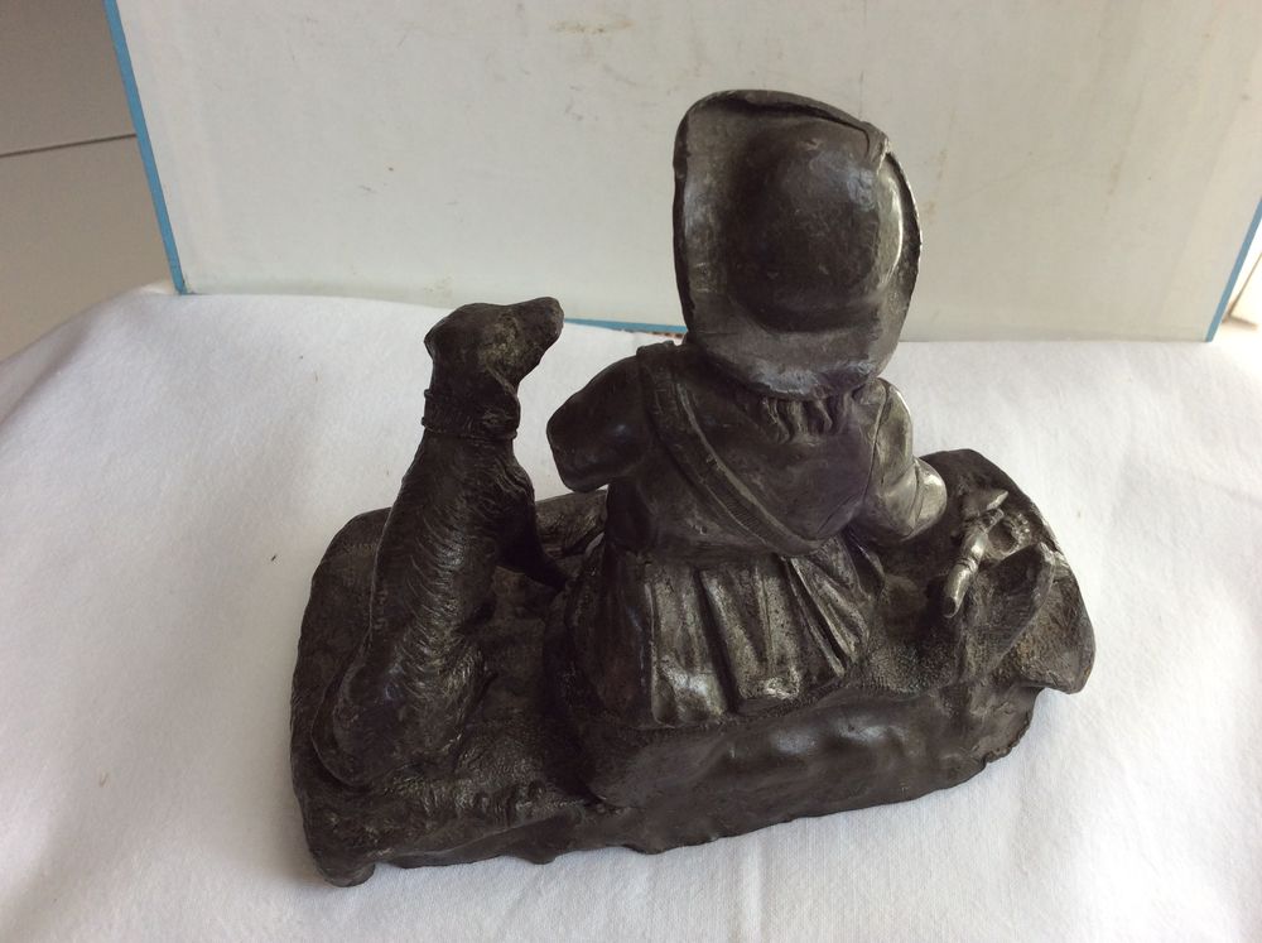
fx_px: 1165
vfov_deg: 44.1
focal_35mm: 32
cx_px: 631
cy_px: 472
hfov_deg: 56.9
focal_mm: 3.3
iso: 32
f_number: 2.4
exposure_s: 1/114
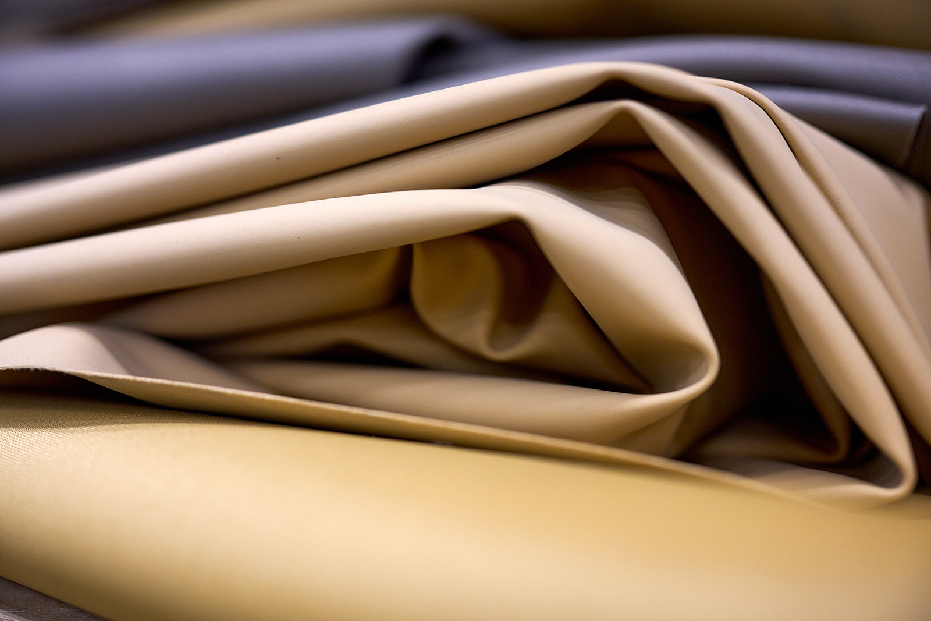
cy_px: 310
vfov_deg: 37.9
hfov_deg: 54.4
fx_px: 905
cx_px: 466
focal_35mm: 35
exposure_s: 1/125
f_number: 2.8
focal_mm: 35
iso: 640
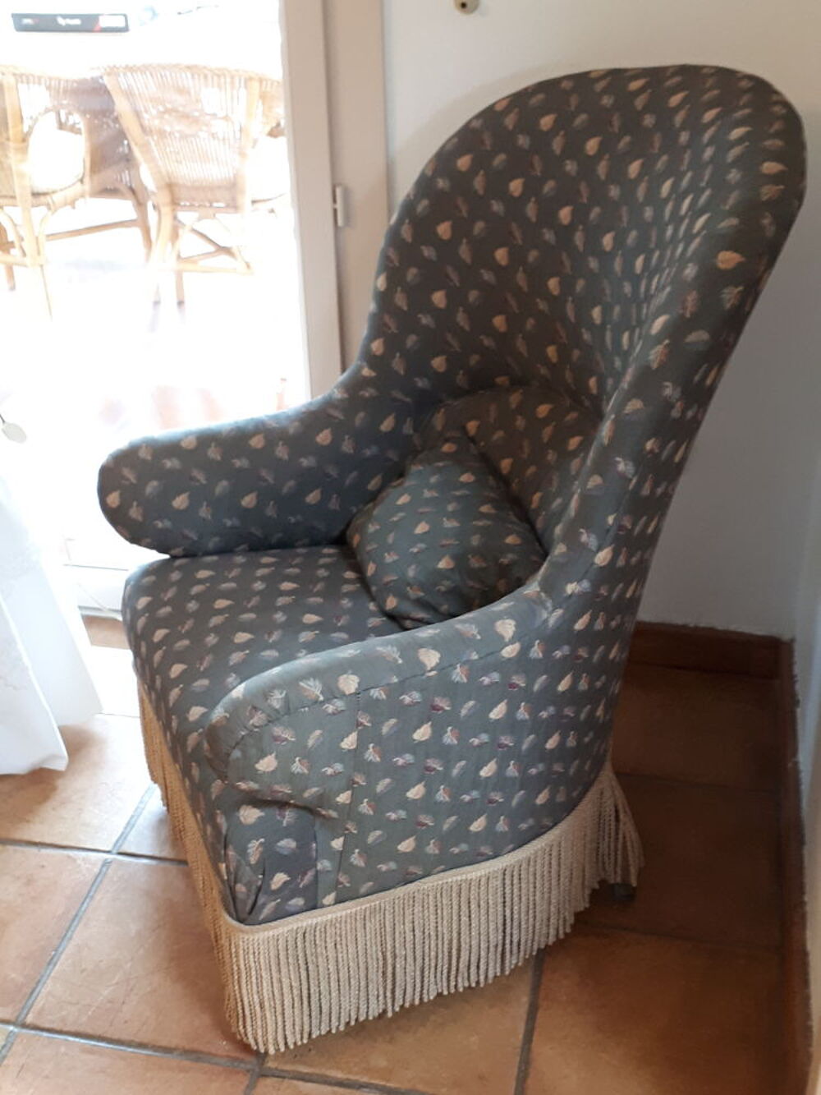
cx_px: 410
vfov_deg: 65.3
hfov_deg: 51.4
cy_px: 548
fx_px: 854
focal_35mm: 27
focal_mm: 3.6
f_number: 1.9
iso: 200
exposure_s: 1/17
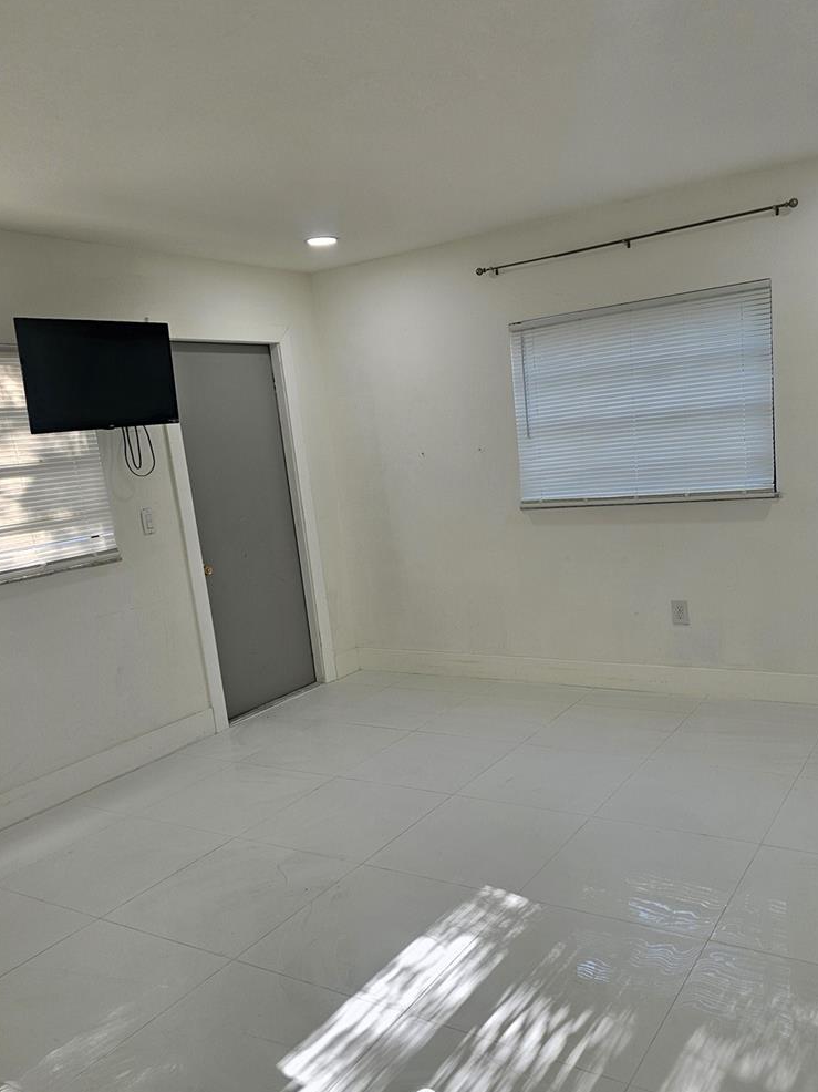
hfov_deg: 49.5
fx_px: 883
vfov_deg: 63.4
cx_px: 473
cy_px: 586
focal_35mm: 28
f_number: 1.7
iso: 50
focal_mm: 6.3
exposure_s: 1/120
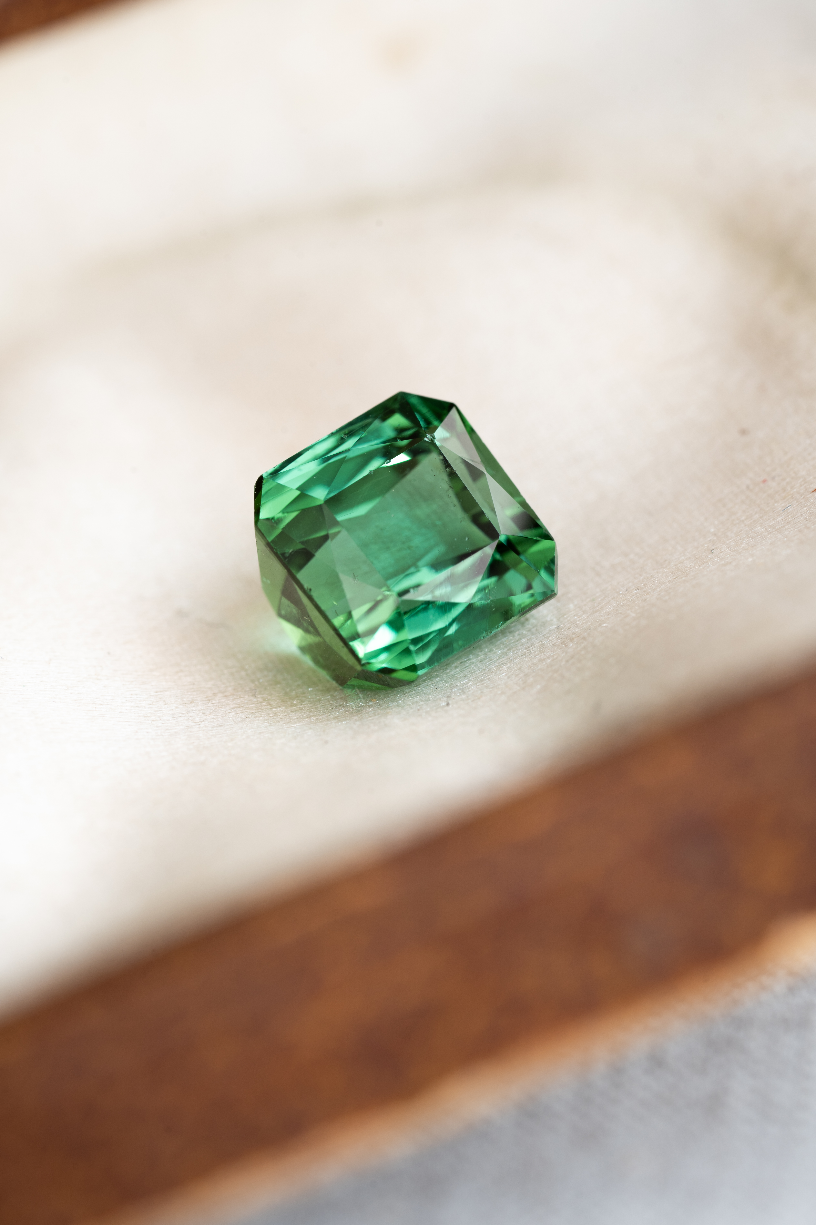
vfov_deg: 22.6
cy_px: 612
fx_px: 3060
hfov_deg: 15.2
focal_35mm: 90
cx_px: 408
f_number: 8
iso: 100
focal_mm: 90
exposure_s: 1/6
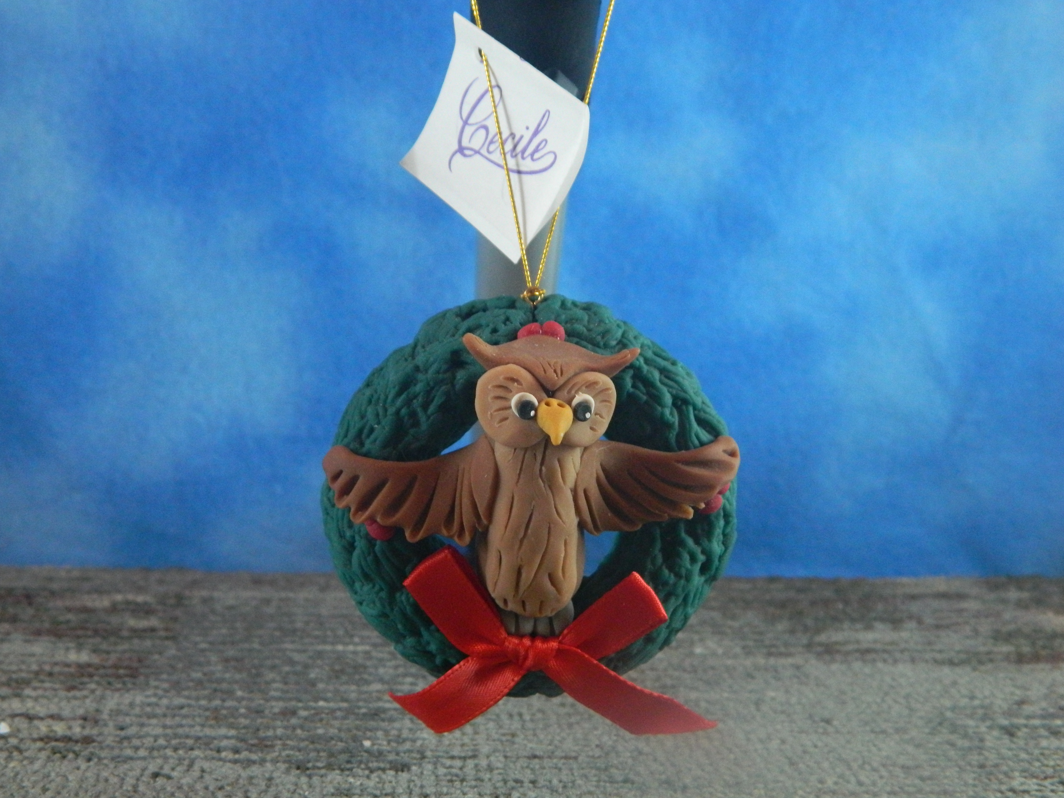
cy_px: 399
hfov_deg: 40.4
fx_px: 1445
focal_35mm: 47
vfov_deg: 30.9
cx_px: 532
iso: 400
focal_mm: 8.4
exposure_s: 1/30
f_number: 3.6
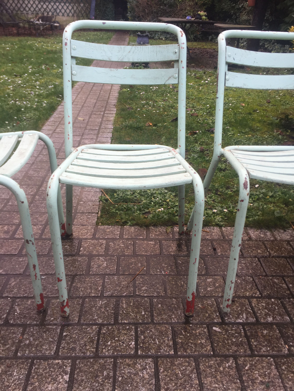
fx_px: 328
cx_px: 147
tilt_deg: -30.1
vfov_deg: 61.7
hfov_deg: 48.2
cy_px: 196
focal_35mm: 29
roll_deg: -1.8
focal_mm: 4.15
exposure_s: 1/50
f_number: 2.2
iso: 32
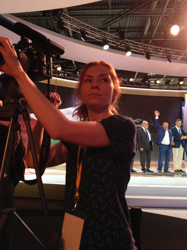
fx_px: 252
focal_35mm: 35
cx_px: 94
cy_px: 125
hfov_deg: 40.7
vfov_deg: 52.6
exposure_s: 1/20
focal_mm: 4.28
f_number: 2.4
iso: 50
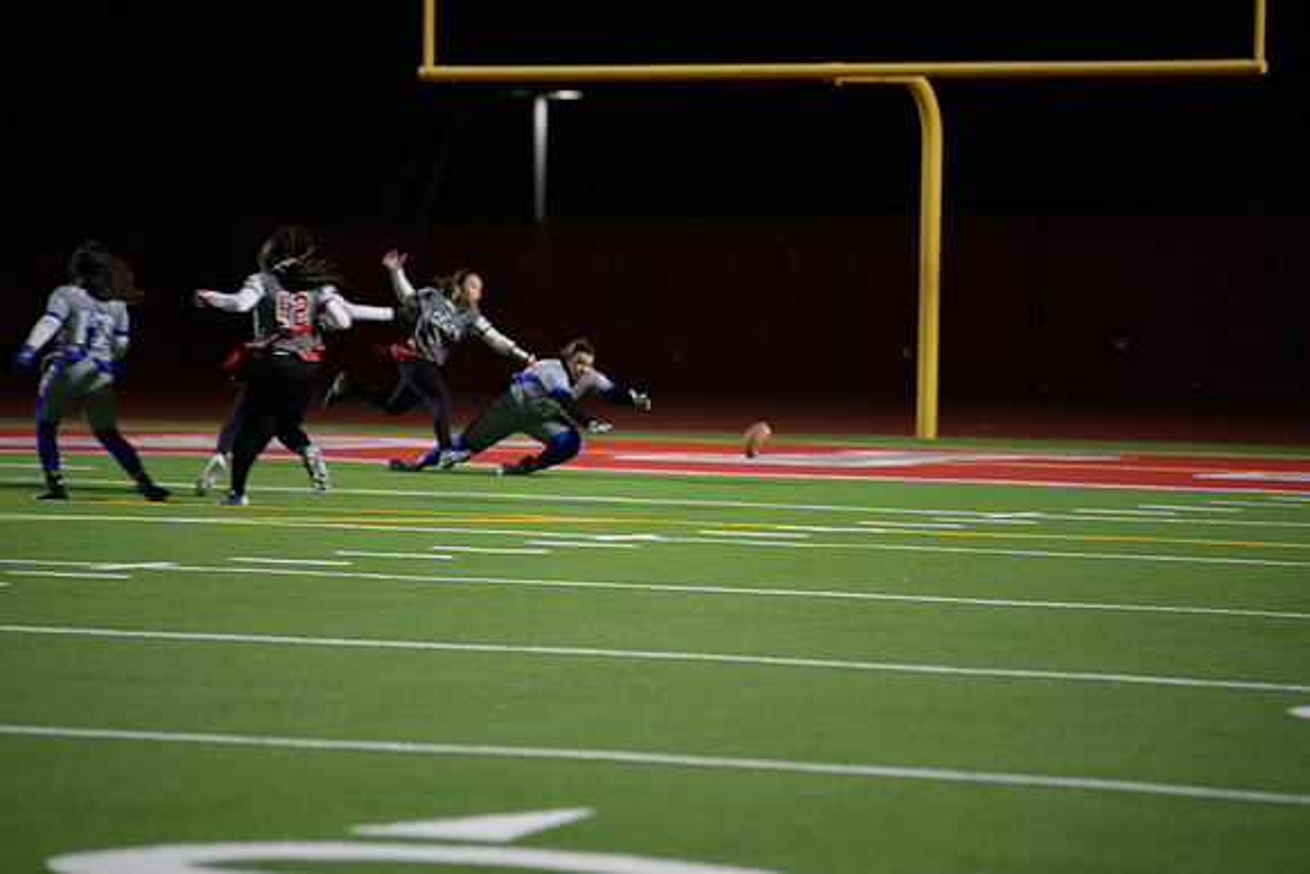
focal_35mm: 200
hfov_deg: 10.3
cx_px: 655
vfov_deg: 6.9
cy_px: 437
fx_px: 7279
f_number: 2.8
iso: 1000
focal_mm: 200
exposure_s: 1/200
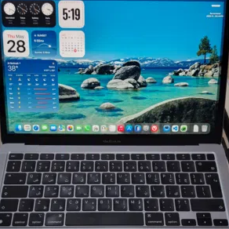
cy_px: 151
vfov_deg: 36.4
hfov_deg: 36.8
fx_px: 344
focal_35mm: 46
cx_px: 113
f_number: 1.75
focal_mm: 5.25
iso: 872
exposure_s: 1/25
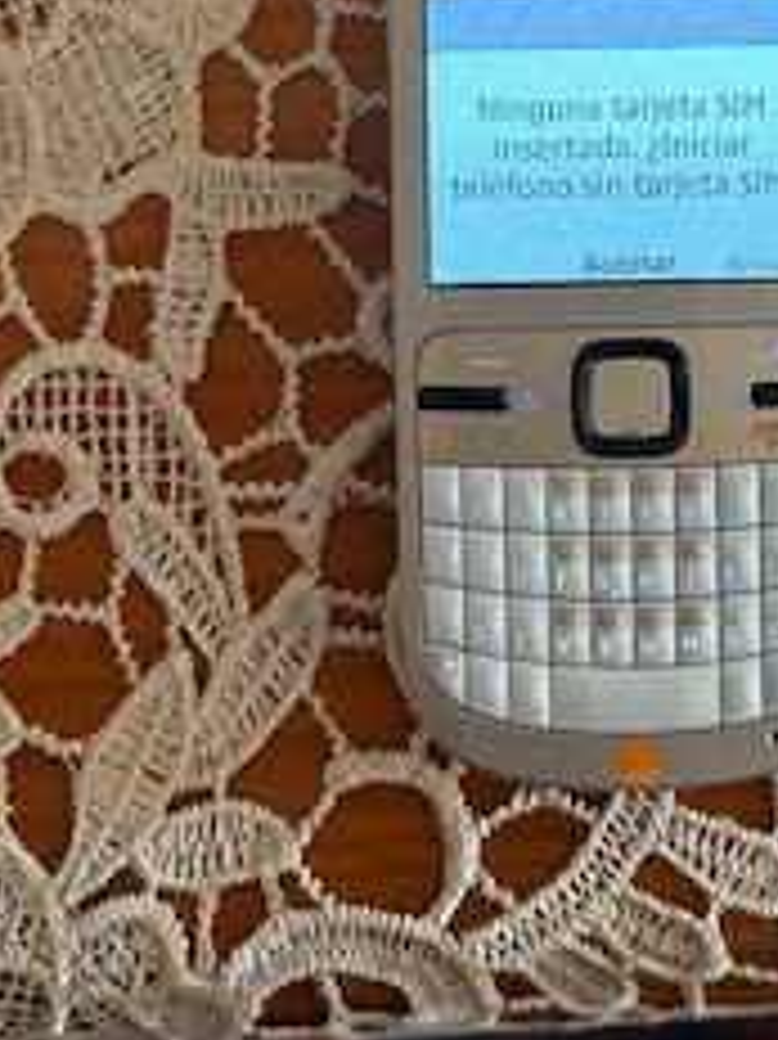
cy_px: 230
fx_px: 2490
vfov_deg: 23.3
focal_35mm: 83
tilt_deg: -87.8
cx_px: 630
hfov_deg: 17.6
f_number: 1.78
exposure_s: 1/60
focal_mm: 6.76
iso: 200
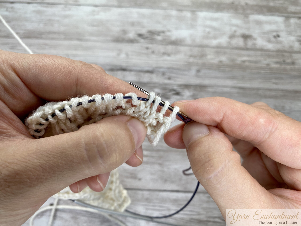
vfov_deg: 54.9
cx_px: 150
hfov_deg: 69.4
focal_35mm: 25
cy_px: 113
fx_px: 217
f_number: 1.8
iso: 32
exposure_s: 1/139
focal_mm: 4.25
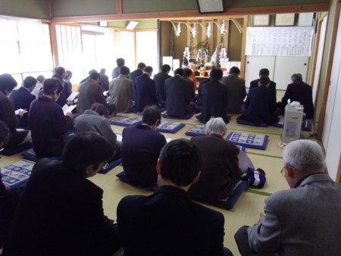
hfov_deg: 65.3
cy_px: 128
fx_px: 266
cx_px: 170
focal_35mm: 27
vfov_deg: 51.4
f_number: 3.2
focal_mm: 4.9
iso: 355
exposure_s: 1/50
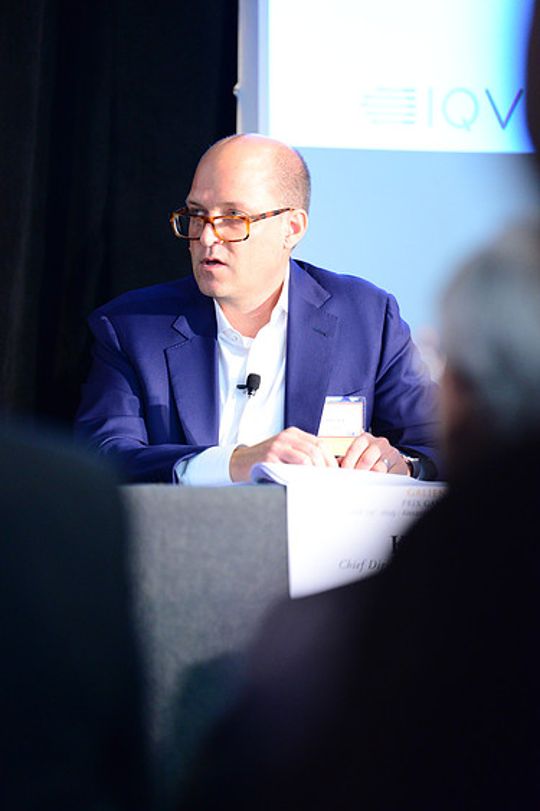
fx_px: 3827
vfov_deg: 12.1
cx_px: 267
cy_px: 399
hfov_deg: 8.1
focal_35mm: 170
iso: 4000
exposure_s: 1/125
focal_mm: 165
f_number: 2.8
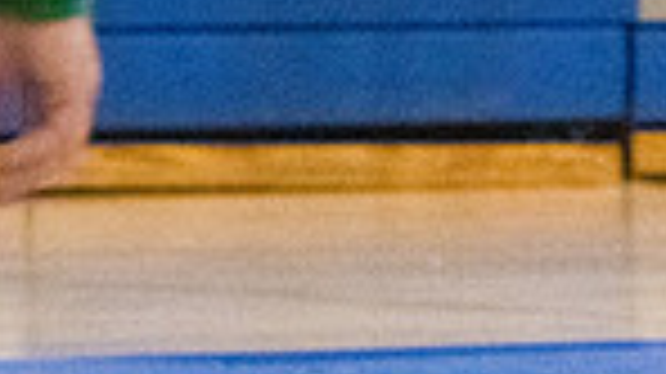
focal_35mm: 714
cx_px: 1300
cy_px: 243
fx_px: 12600
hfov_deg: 3.0
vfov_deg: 1.7
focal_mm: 116
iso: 10000
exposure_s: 1/1600
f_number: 4.5
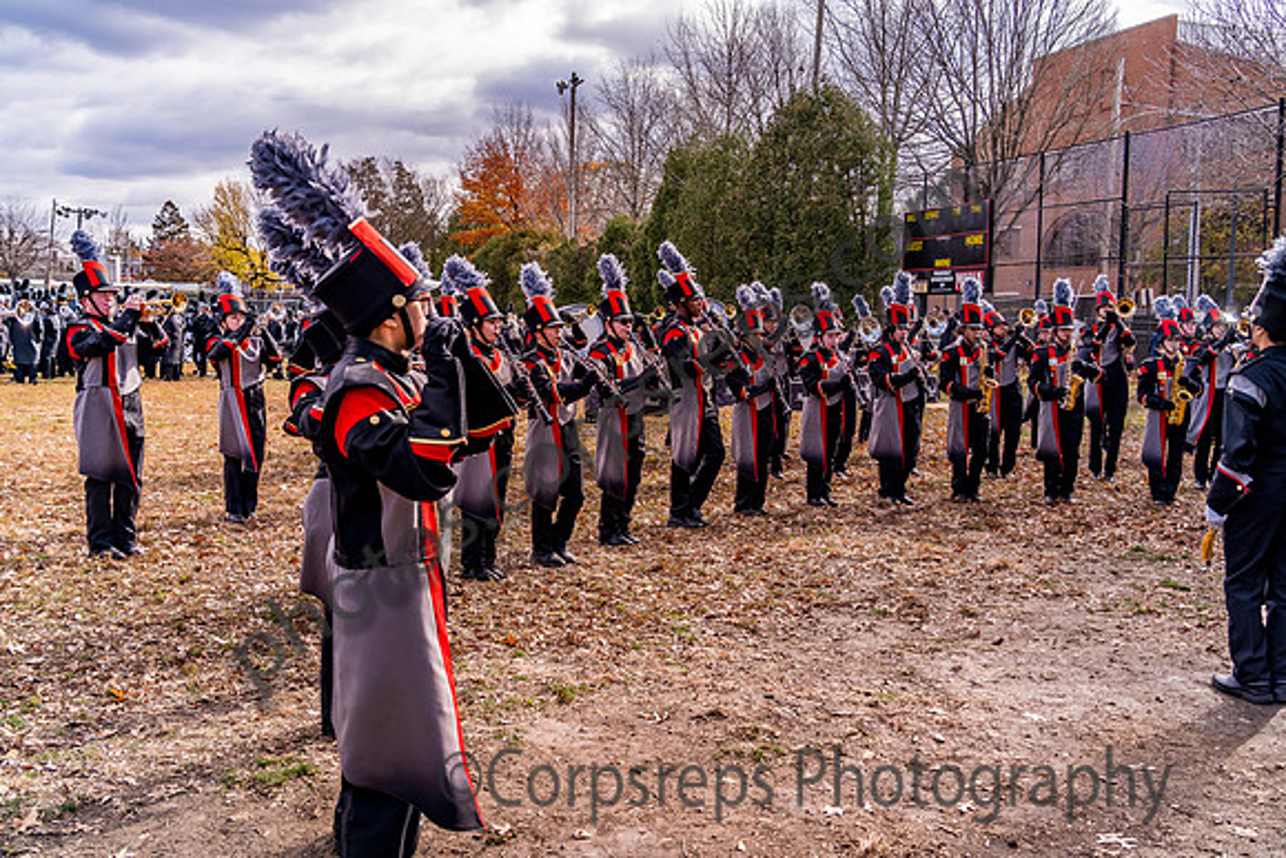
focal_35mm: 32
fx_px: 1143
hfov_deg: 58.7
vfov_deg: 41.1
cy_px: 429
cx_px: 643
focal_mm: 32
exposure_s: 1/1000
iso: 800
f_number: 6.3
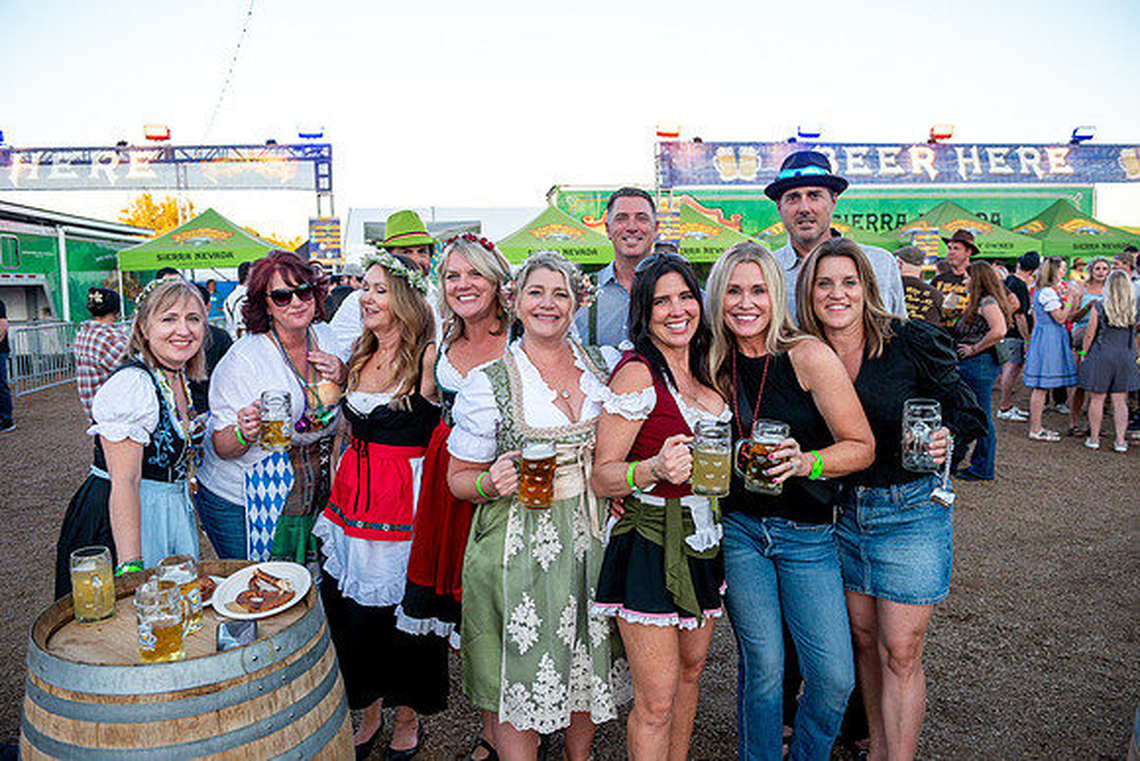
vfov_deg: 46.4
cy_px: 380
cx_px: 570
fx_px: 887
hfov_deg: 65.5
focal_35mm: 28
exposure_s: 1/500
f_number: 4
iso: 640
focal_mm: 28
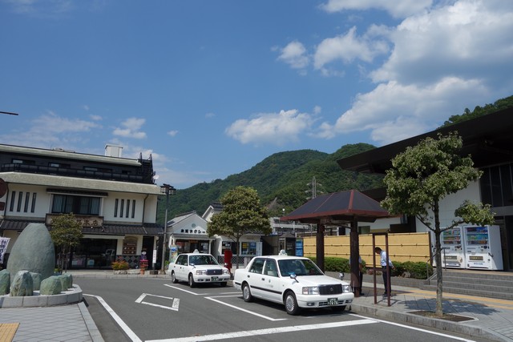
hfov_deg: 65.5
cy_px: 171
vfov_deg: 46.4
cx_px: 256
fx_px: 399
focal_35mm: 28
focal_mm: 10.4
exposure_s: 1/800
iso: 125
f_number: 5.6
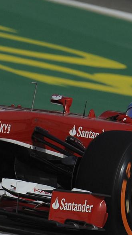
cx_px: 80
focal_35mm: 1830
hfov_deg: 0.7
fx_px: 11377
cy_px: 143
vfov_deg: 1.2
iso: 320
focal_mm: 500
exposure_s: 1/1250
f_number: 9
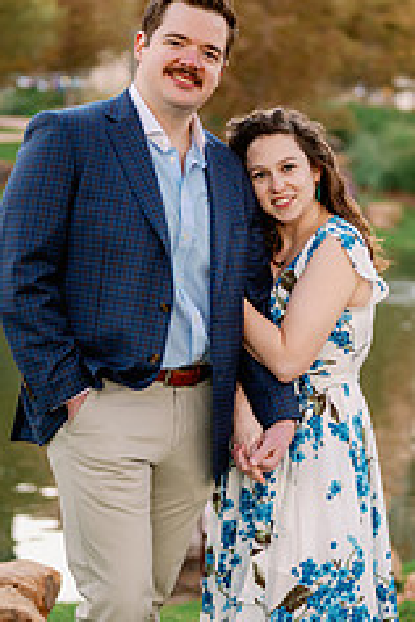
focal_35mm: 95
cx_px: 242
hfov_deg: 14.4
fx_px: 1643
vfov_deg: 21.4
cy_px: 373
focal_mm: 50
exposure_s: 1/500
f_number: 2
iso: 640
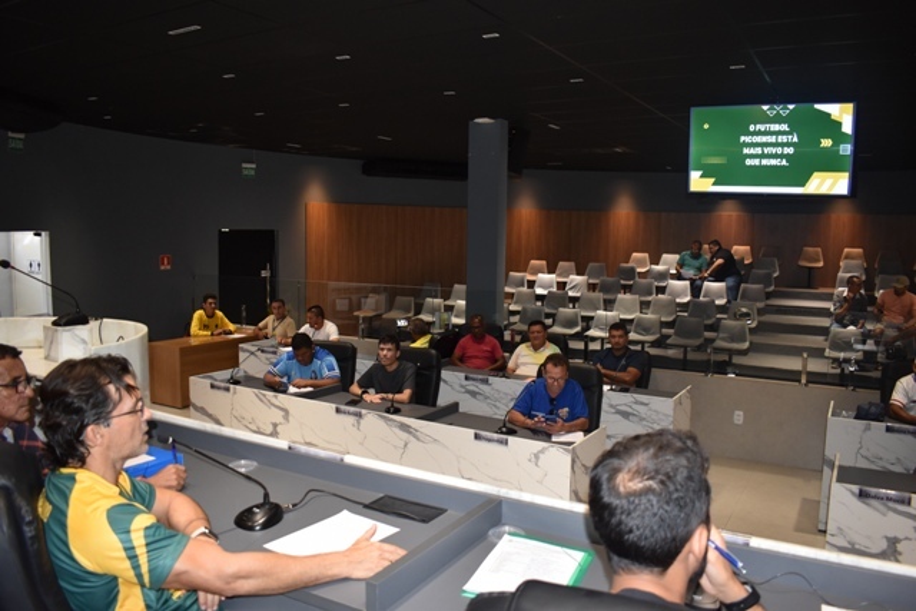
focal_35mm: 27
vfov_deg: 48.0
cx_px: 458
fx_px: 687
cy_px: 306
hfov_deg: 67.4
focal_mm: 18
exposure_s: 1/60
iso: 900
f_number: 3.5
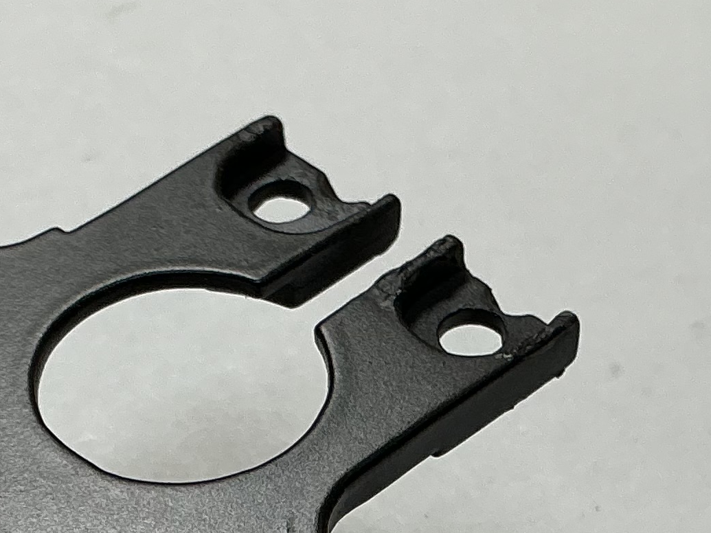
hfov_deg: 17.3
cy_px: 668
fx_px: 2321
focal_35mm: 113
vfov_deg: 12.7
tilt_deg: -52.5
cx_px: 152
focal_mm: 3
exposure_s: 1/187
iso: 20
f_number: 1.8
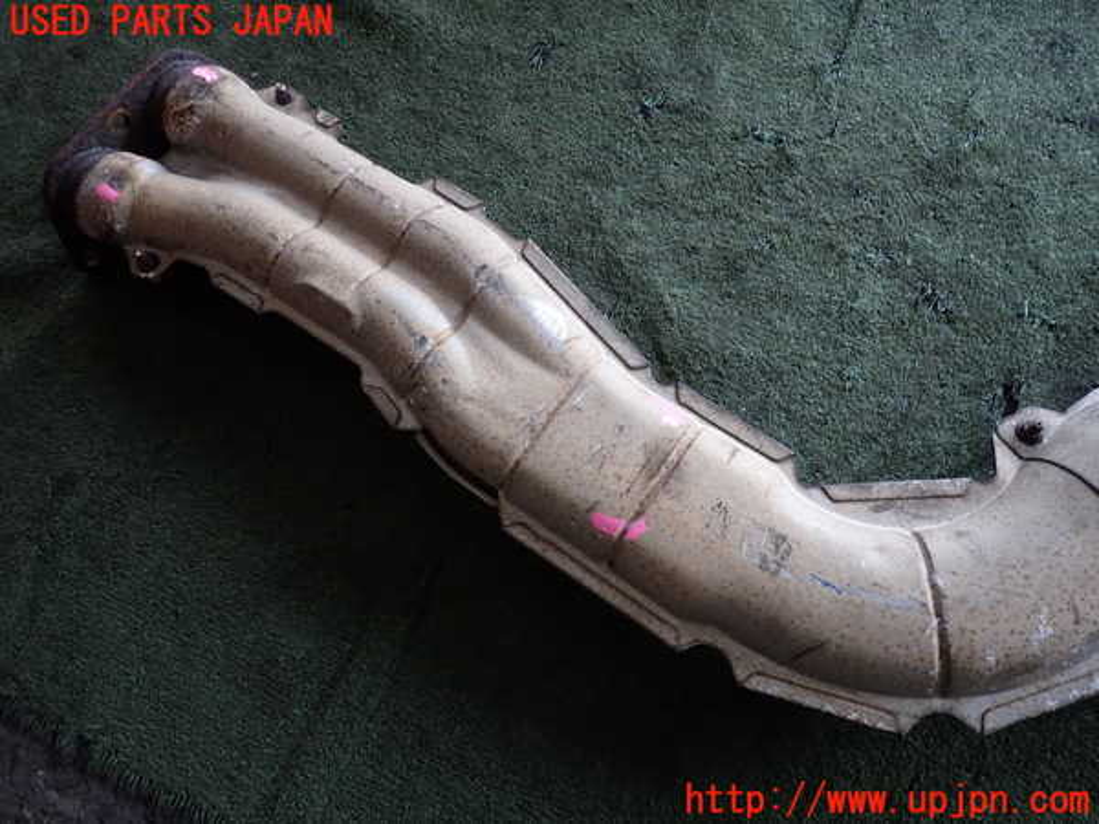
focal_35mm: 25
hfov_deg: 69.4
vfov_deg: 54.9
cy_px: 412
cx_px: 550
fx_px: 794
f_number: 2
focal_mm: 4.5
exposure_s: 1/60
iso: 100
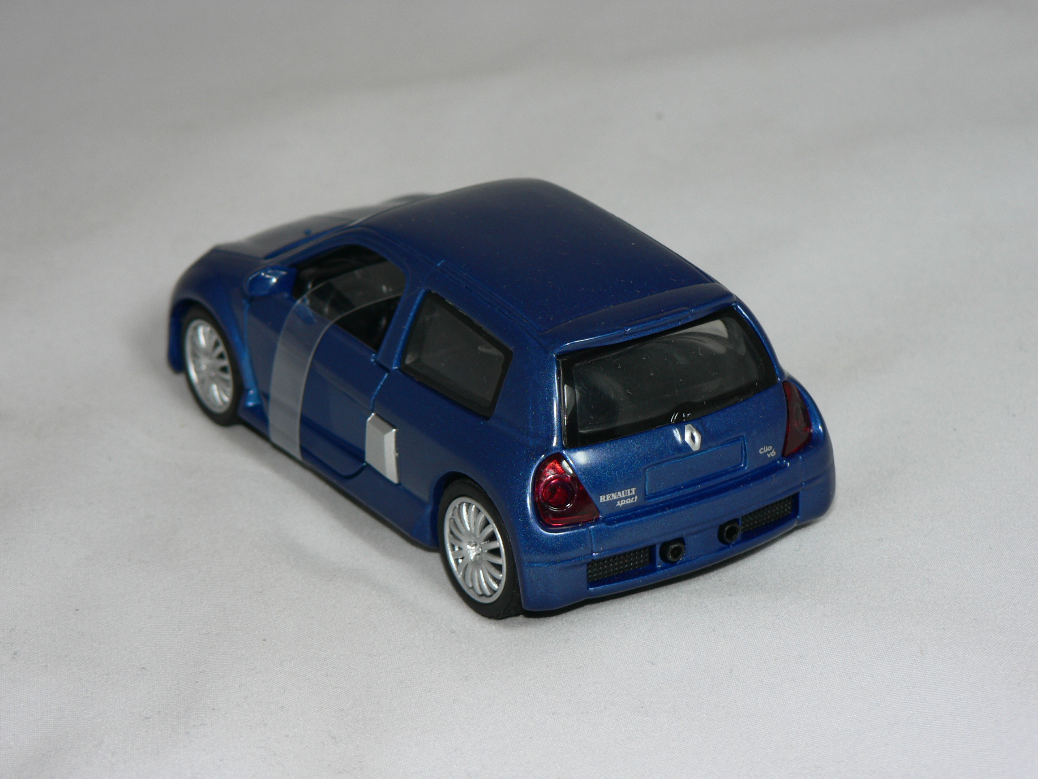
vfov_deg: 14.9
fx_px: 2969
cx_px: 519
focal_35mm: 99
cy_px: 390
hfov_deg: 19.8
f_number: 3.2
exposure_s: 1/60
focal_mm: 16.5
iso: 80
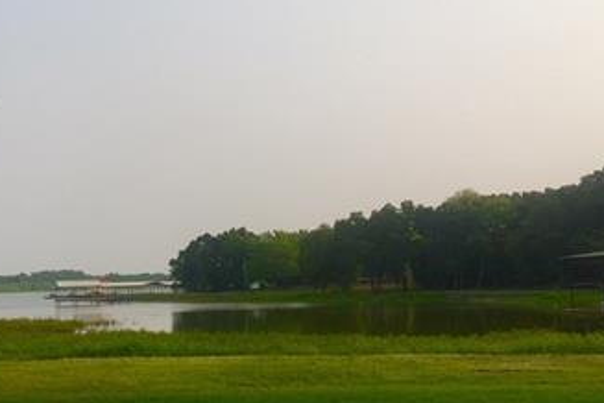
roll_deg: +0.3
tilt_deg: +0.0
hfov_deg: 33.5
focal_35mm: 59
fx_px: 990
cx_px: 179
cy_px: 257
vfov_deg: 22.9
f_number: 2.2
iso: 32
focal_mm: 4.15
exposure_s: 1/898
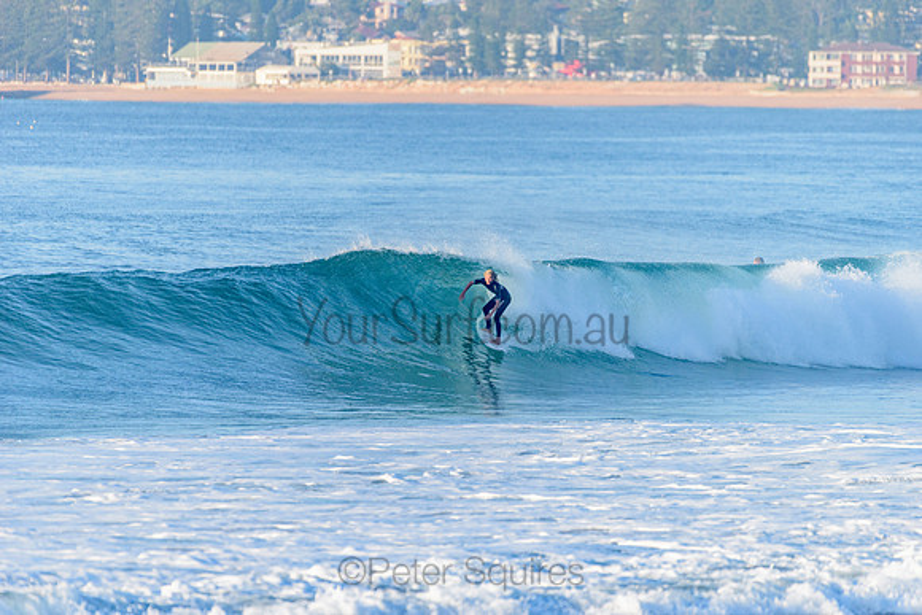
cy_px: 308
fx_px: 12808
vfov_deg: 2.8
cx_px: 461
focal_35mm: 500
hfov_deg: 4.1
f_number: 5.6
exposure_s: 1/2000
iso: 400
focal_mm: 500
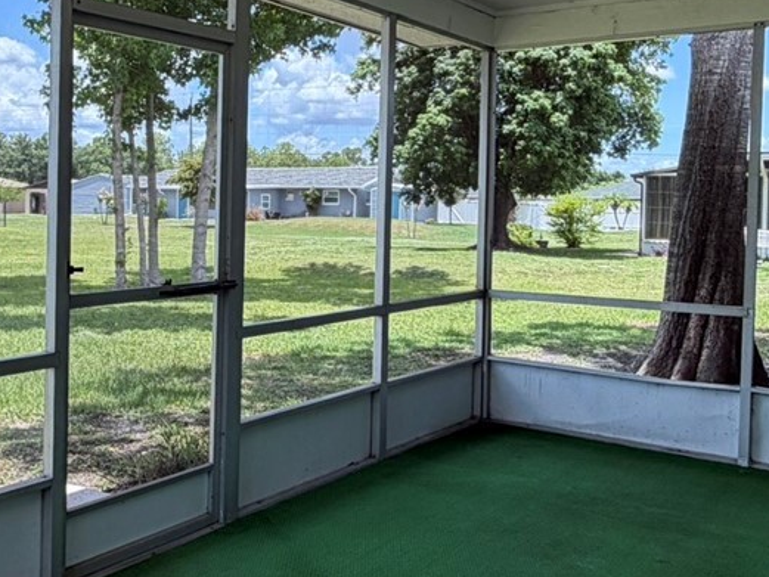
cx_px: 244
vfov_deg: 33.5
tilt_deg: -1.1
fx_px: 955
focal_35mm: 43
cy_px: 227
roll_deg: -0.2
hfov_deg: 43.1
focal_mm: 2.22
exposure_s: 1/319
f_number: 2.2
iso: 50
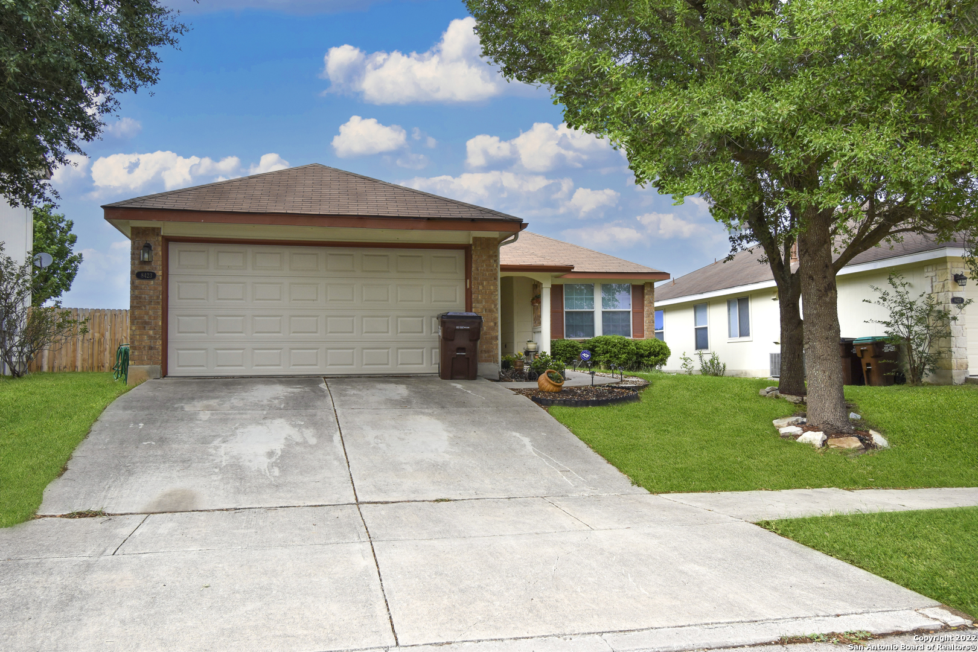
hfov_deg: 61.9
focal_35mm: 30
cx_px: 489
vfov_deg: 43.6
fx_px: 815
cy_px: 326
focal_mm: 20
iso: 200
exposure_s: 1/250
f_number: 8
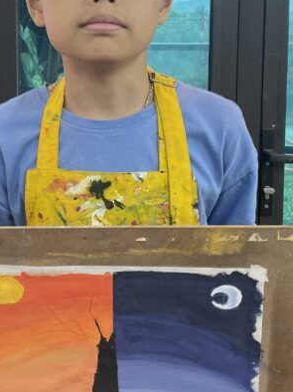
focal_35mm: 66
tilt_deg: -7.0
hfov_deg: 22.2
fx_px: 746
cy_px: 116
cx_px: 117
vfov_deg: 29.1
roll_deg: -0.4
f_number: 1.6
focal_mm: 4.2
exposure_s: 1/100
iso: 80
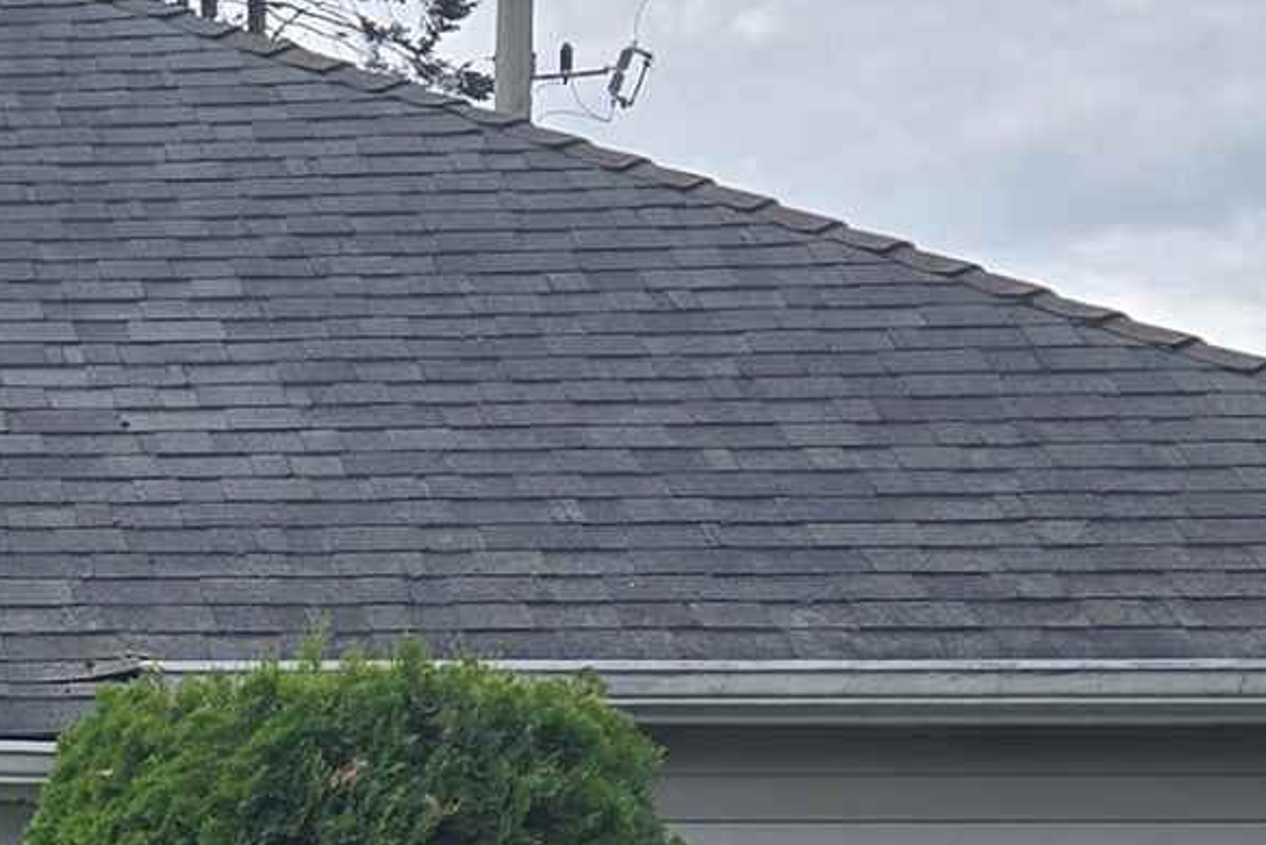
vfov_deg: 10.3
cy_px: 1510
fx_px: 4432
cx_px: -547
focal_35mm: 126
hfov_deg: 15.2
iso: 25
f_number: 1.8
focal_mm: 5.4
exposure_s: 1/929
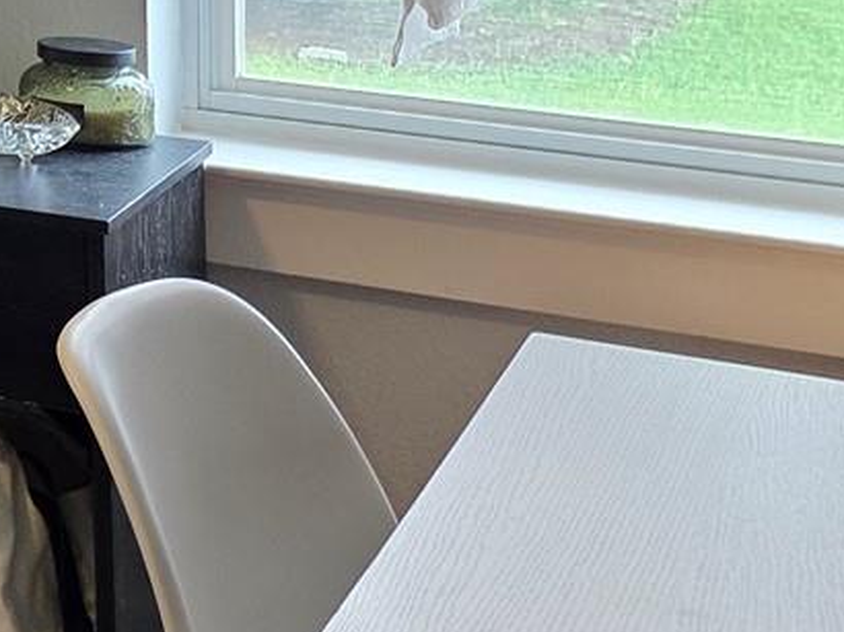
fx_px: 2802
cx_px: -1153
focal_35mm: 115
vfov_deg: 11.9
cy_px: -504
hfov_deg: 13.1
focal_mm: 6.25
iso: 250
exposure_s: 1/120
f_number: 1.7
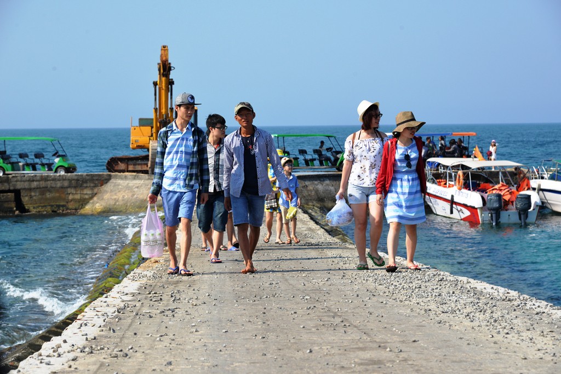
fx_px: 1558
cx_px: 280
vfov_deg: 13.7
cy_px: 187
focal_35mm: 100
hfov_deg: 20.4
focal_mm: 100
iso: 640
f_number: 9
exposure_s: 1/1250
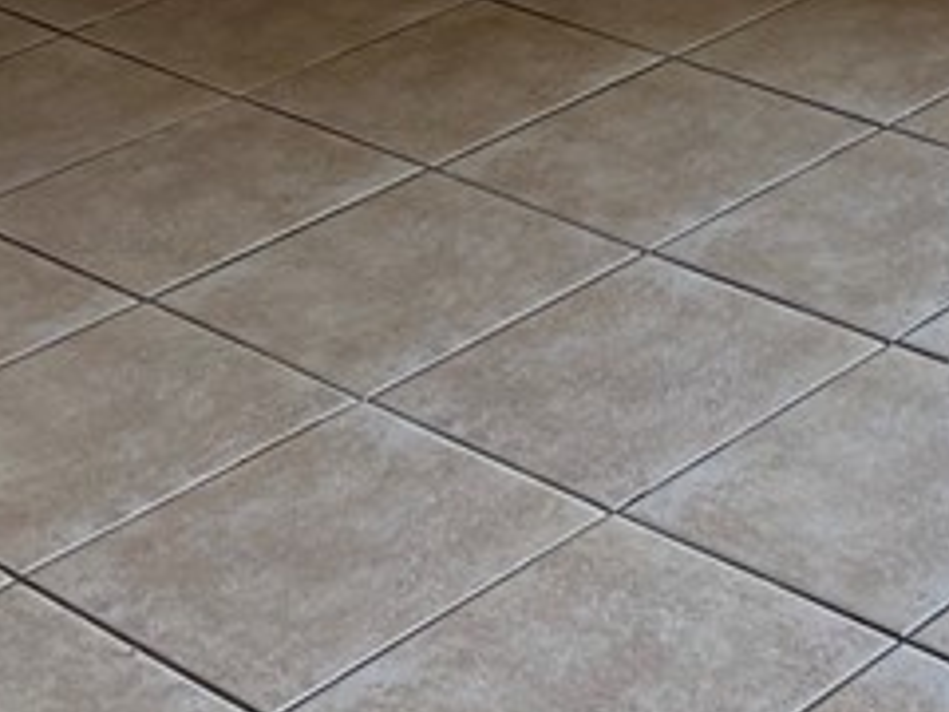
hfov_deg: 16.4
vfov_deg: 12.1
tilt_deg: -11.0
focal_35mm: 111
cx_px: 1348
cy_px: -645
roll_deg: +1.7
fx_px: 3043
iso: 40
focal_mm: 5.7
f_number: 1.5
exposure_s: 1/164
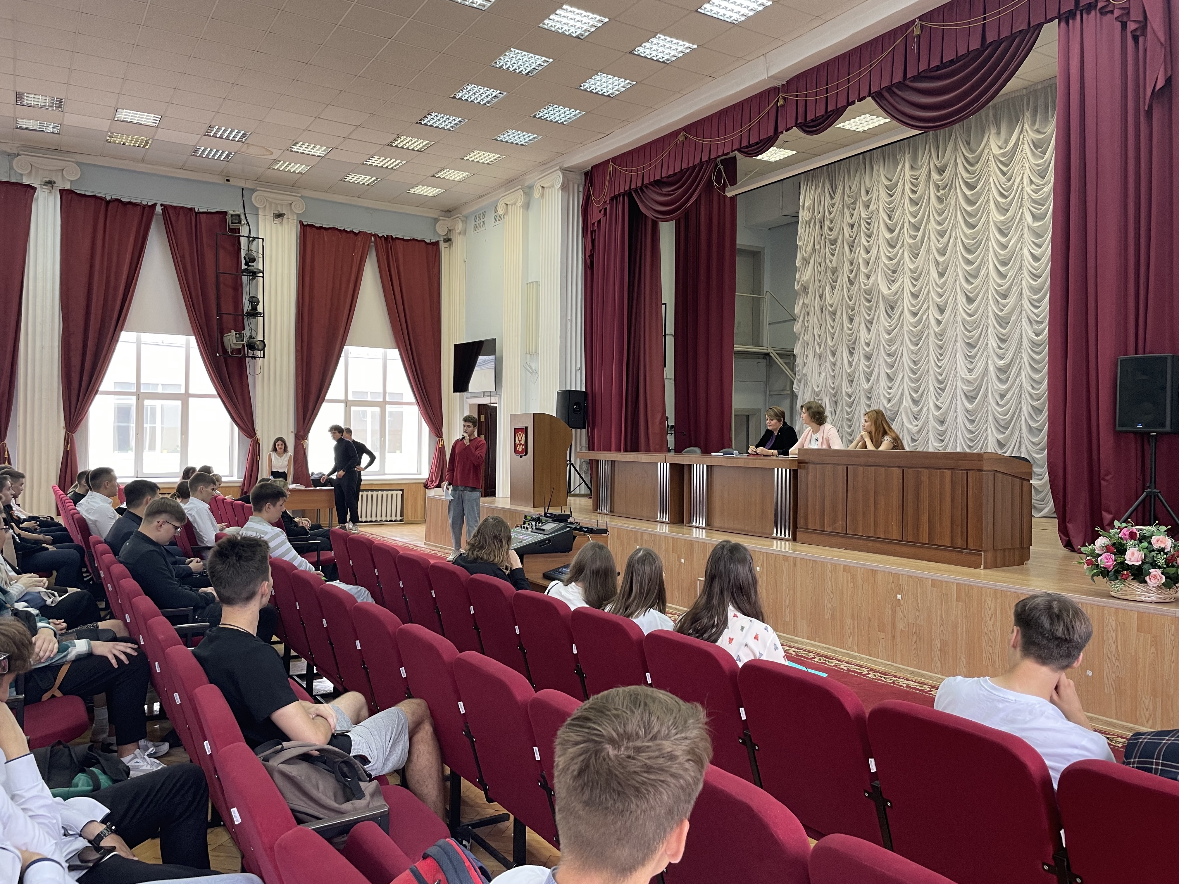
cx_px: 590
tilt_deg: +0.4
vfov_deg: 53.1
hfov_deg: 67.3
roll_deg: -0.6
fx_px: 886
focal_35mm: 26
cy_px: 442
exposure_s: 1/50
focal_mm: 4.2
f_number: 1.6
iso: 64
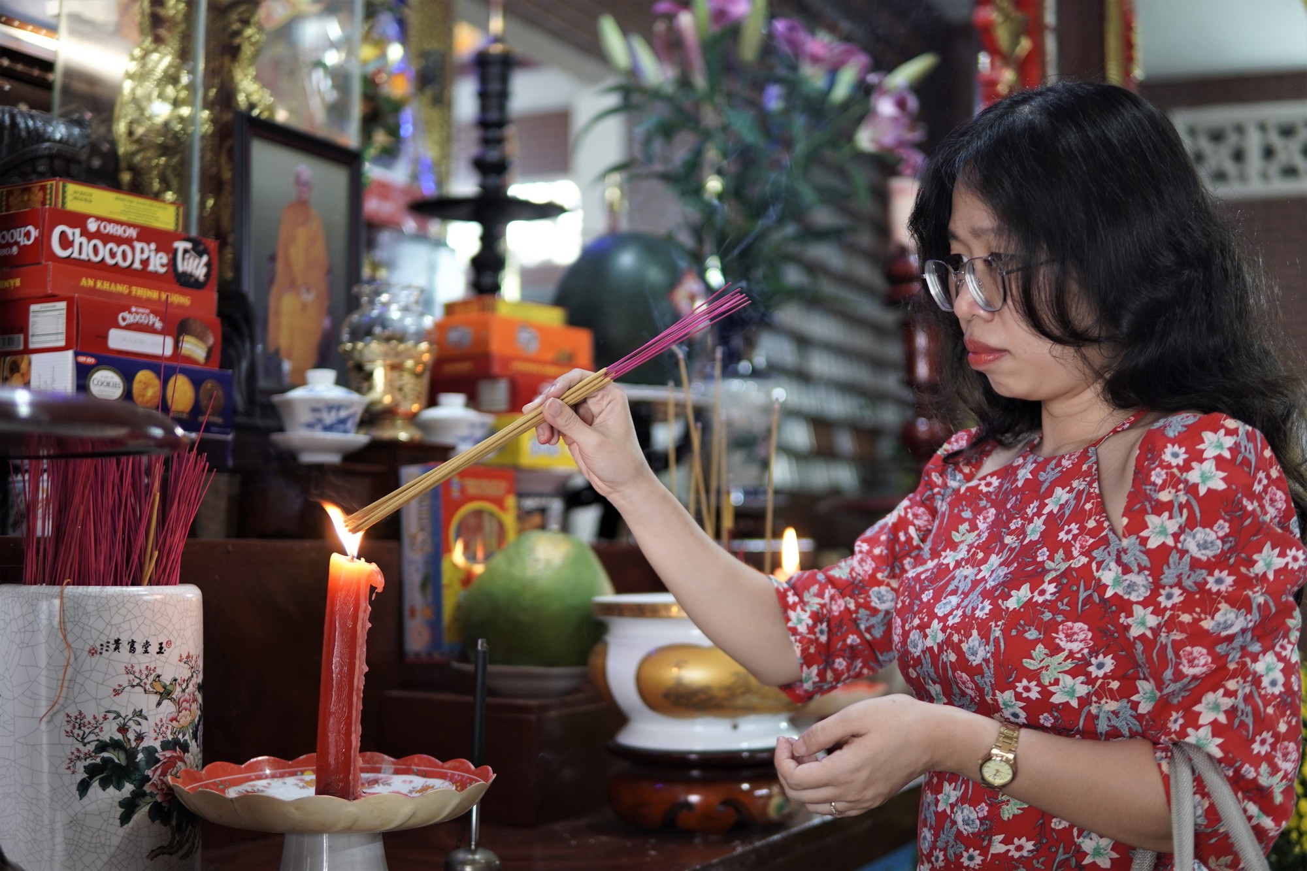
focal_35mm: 45
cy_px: 436
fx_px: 1633
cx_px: 654
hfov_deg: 43.6
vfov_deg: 29.9
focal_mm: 30
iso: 200
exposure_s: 1/50
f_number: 1.4
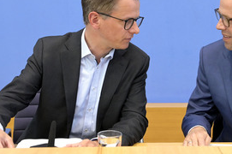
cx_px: 163
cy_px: 50
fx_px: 483
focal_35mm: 75
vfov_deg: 18.1
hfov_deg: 26.8
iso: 4000
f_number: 5.6
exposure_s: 1/400
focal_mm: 45
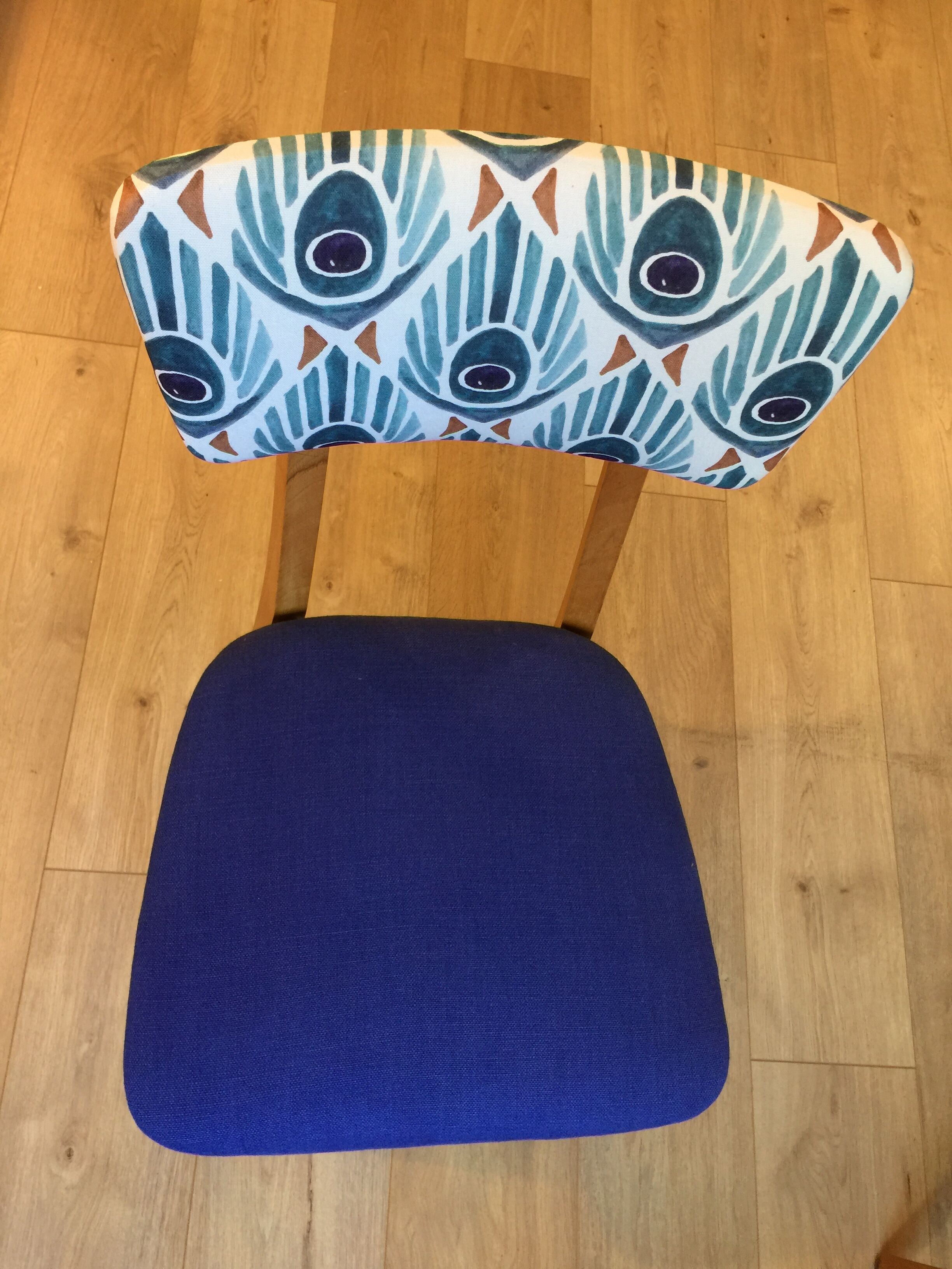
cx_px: 476
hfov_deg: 48.2
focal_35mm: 29
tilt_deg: -67.7
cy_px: 634
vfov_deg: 61.7
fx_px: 1063
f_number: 2.2
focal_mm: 4.15
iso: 50
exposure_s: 1/17
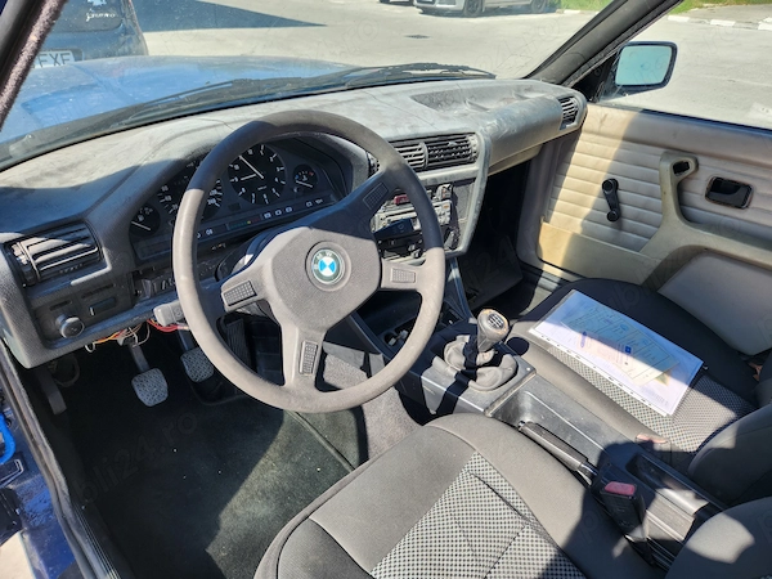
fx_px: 513
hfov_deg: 73.9
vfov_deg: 58.9
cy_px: 290
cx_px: 386
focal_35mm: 23
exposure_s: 1/406
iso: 20
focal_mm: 5.4
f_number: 1.8
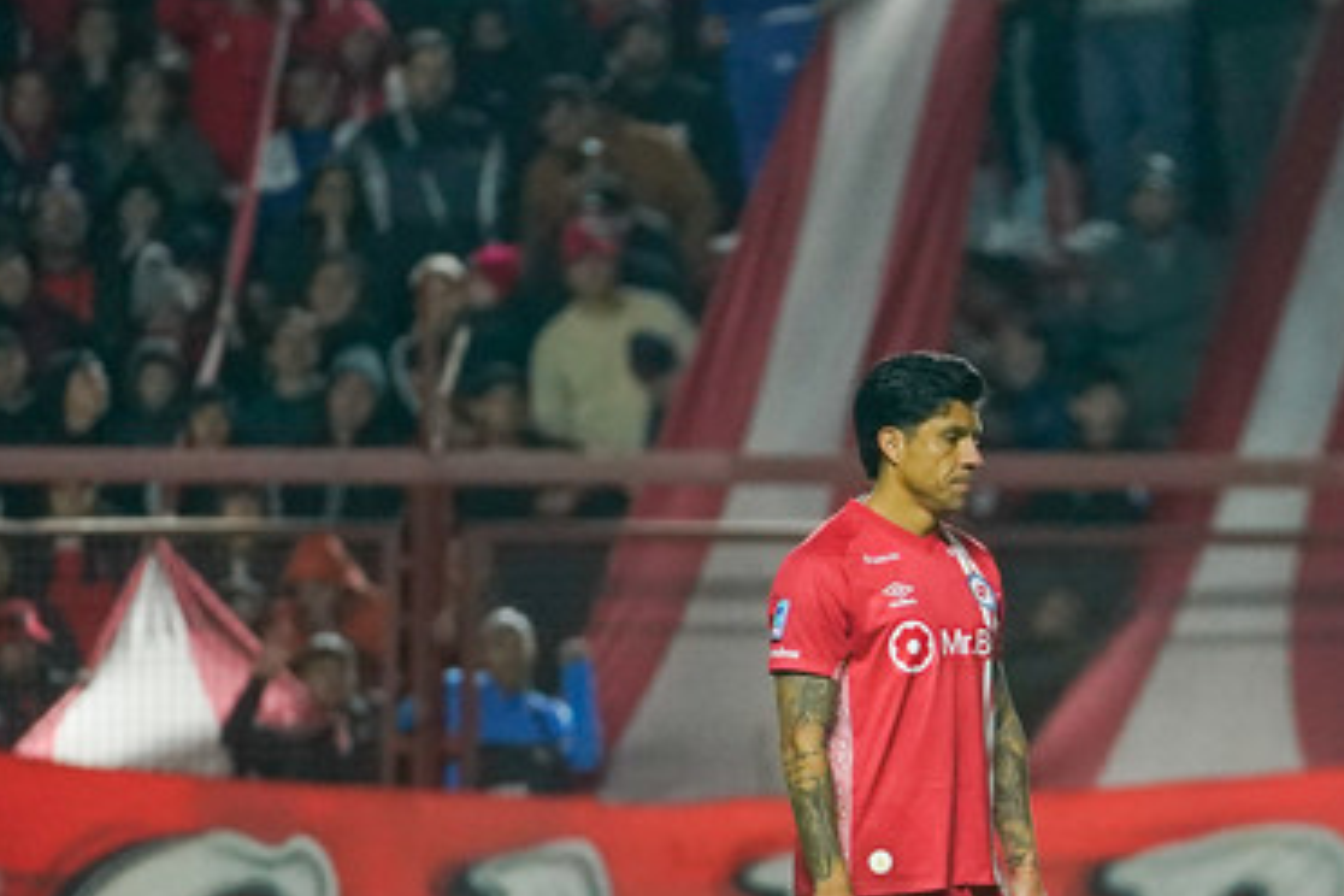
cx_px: 903
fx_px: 21652
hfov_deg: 3.6
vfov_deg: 2.4
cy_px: 621
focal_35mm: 580
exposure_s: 1/1600
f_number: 2.8
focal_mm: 200
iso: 3200
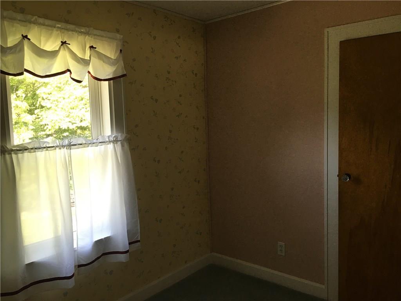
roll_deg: +1.5
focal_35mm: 29
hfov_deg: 61.7
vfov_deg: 48.2
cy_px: 150
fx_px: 336
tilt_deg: -5.1
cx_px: 200
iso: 32
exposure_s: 1/30
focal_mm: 4.15
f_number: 2.2
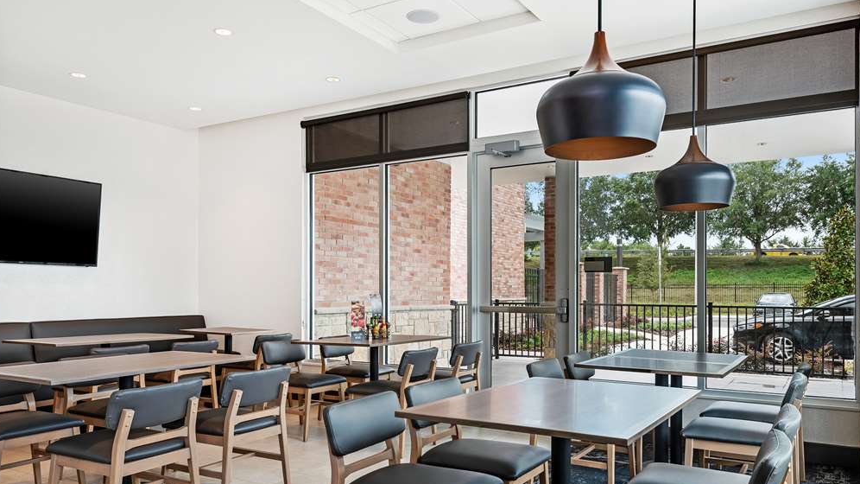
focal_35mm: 28
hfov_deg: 67.9
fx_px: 638
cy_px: 293
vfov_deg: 41.3
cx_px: 429
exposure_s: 1/40
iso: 125
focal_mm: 26
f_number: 8
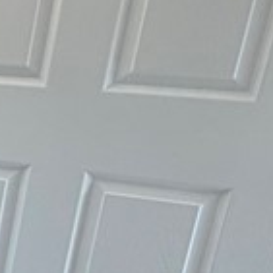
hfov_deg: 12.5
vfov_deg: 19.2
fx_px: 803
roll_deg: +1.1
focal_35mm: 90
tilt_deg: -18.7
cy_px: 207
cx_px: -463
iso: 125
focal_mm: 2.22
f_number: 2.2
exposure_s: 1/120
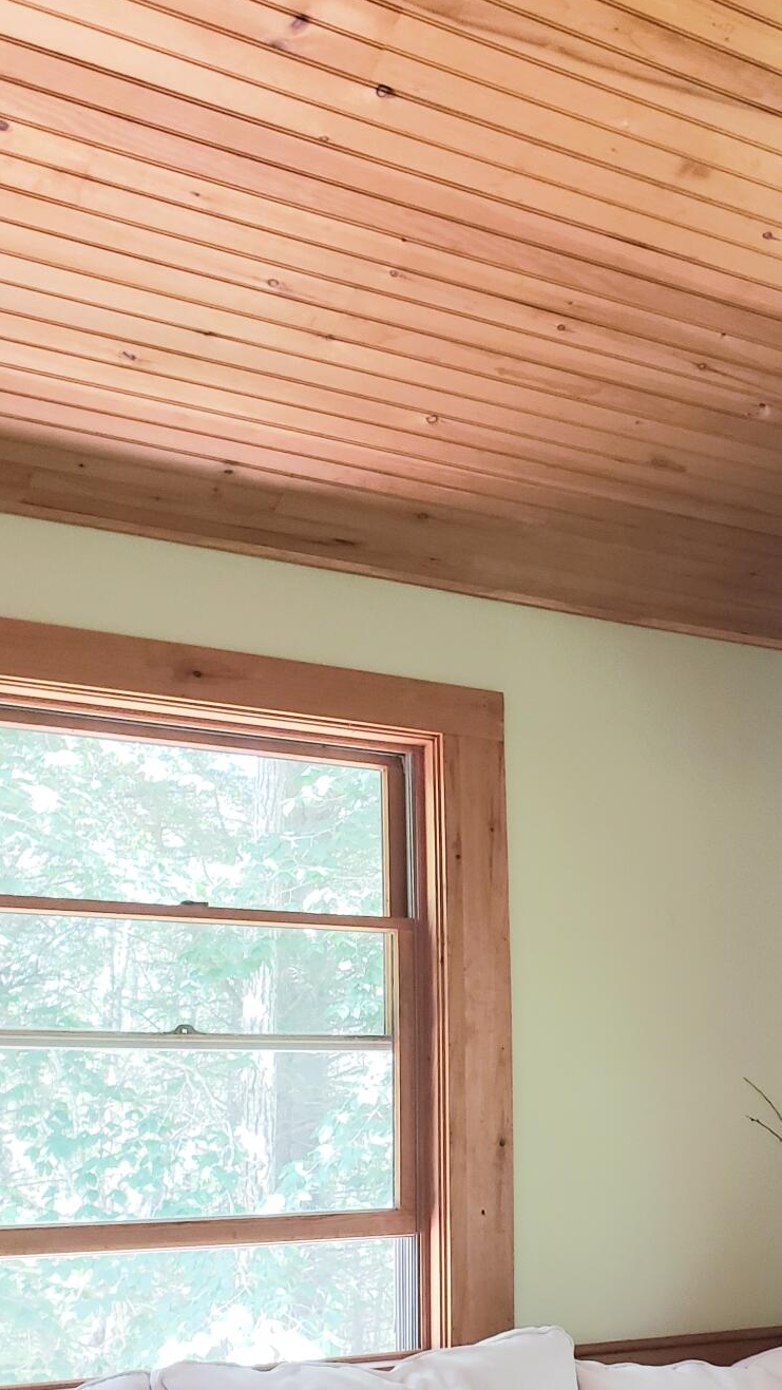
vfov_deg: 46.3
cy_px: 975
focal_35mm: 43
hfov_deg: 26.9
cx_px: 688
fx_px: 1585
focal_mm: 4.3
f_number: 2.4
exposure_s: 1/24
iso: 250
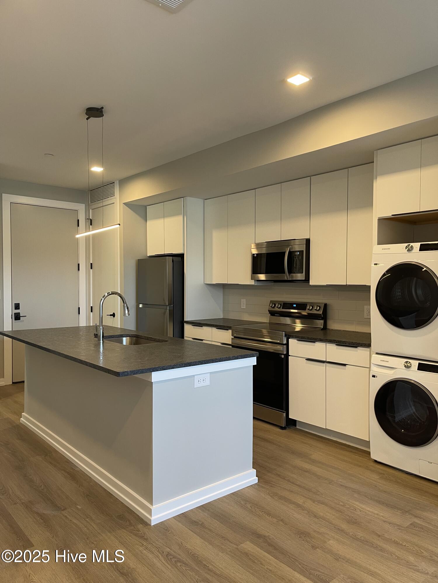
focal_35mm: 25
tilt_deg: -1.9
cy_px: 292
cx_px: 219
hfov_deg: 54.9
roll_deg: -0.4
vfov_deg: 69.4
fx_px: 422
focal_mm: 5.1
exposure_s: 1/60
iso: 80
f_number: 1.6
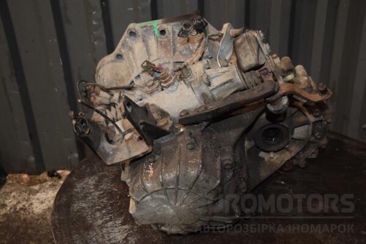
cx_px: 183
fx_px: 396
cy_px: 122
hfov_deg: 49.6
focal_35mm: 39
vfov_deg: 34.2
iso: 800
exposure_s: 1/60
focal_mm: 26
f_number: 5
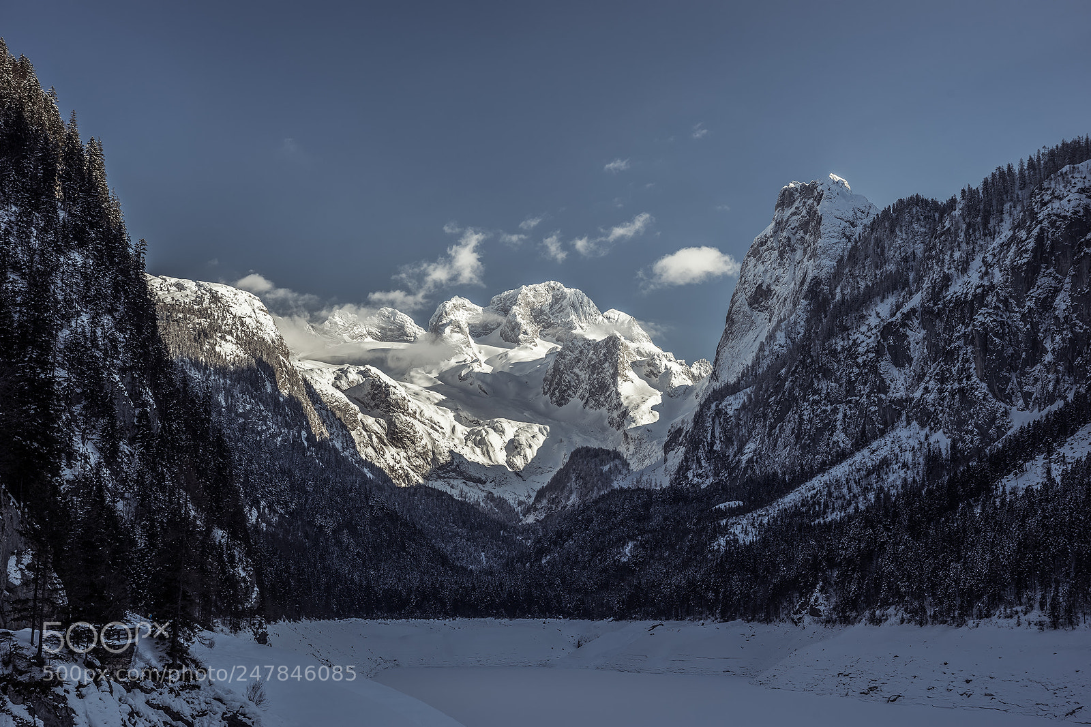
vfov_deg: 27.0
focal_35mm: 50
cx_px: 546
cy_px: 364
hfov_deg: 39.6
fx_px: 1515
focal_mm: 50
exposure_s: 1/50
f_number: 10
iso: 100
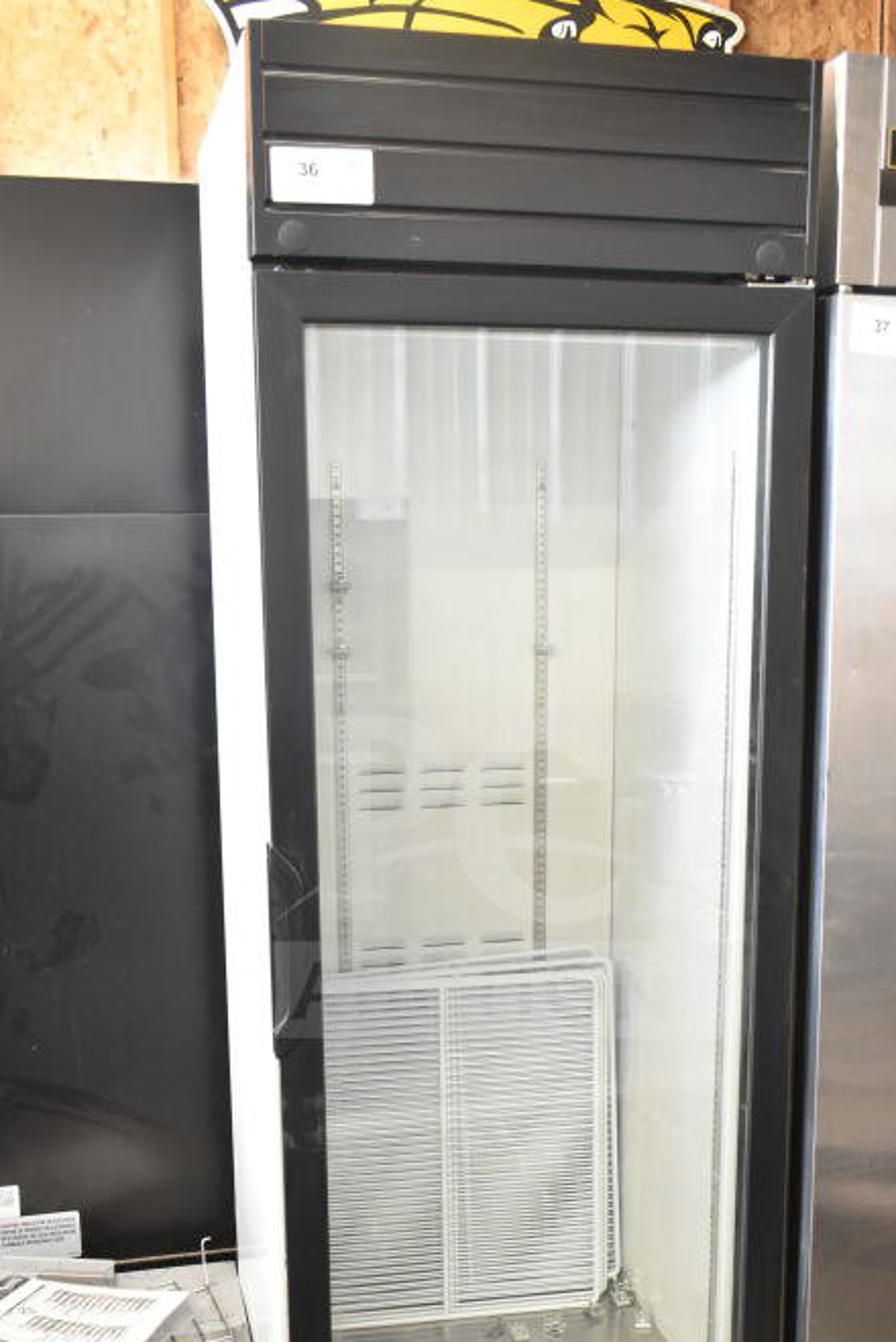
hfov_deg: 30.7
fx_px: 1629
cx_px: 503
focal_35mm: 44
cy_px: 876
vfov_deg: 44.2
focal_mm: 21
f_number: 3.8
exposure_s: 1/30
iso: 1600
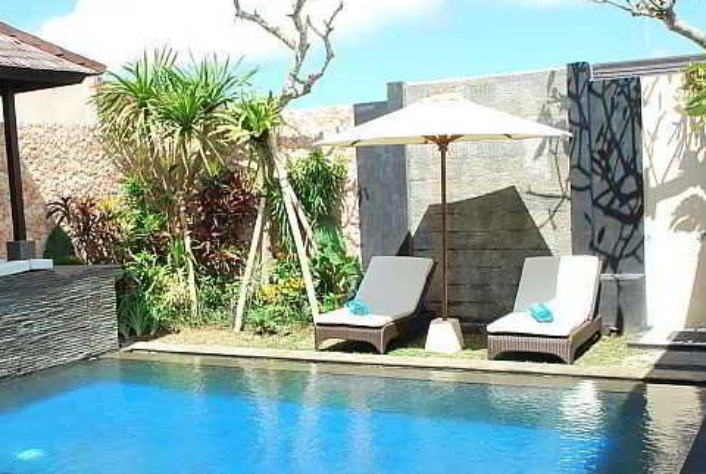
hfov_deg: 43.1
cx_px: 254
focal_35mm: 45
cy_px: 268
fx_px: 884
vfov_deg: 30.0
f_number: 13
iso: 100
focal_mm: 18
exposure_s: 1/30
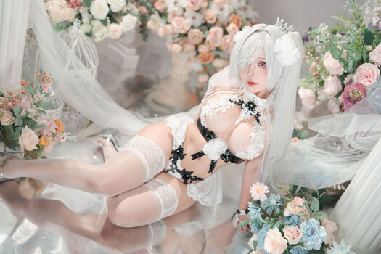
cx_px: 190
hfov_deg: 39.6
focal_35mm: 50
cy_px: 127
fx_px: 529
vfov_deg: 27.0
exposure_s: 1/160
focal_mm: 50
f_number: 1.6
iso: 125
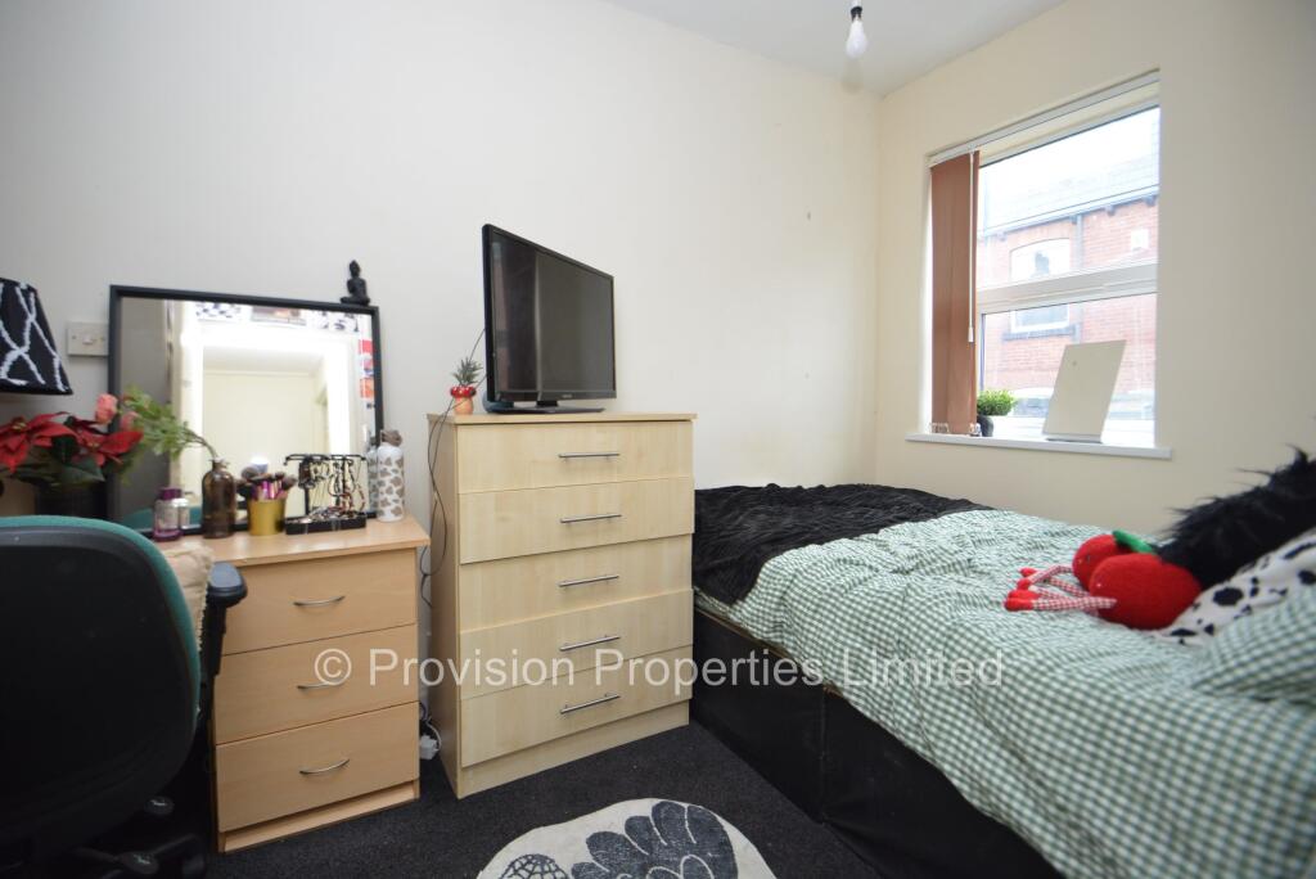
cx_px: 658
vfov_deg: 77.4
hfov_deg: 100.4
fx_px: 549
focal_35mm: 15
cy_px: 440
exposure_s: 1/60
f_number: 4
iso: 720
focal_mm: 10
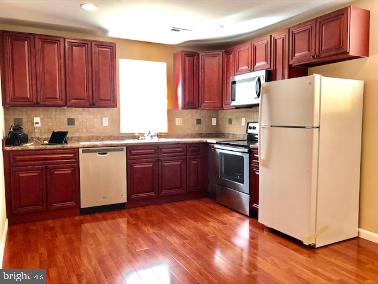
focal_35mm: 28
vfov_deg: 49.7
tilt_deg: -3.2
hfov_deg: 63.4
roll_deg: +0.6
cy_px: 142
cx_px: 189
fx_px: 306
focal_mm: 3.99
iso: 40
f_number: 1.8
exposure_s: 1/24
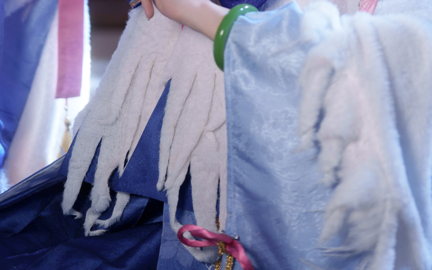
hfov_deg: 19.1
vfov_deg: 11.5
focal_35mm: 109
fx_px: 1283
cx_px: 200
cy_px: -130
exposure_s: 1/320
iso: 100
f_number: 1.4
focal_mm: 50
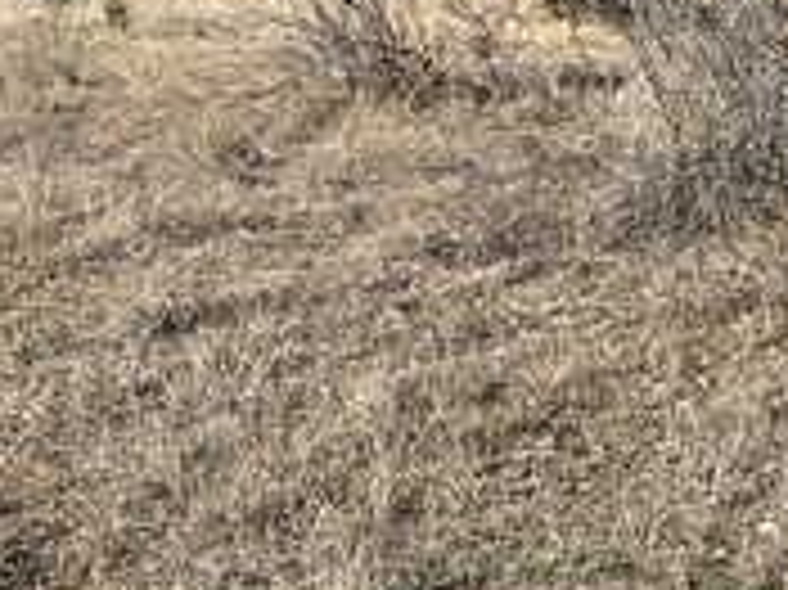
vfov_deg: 15.0
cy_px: -140
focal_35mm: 95
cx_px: 1207
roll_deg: +0.3
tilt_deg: +2.9
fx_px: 2161
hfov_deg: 18.2
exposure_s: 1/3460
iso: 50
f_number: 1.5
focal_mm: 5.7
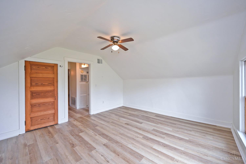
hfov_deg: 104.3
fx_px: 96
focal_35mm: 14
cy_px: 82
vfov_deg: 81.2
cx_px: 123
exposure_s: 1/60
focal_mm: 14
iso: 250
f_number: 4
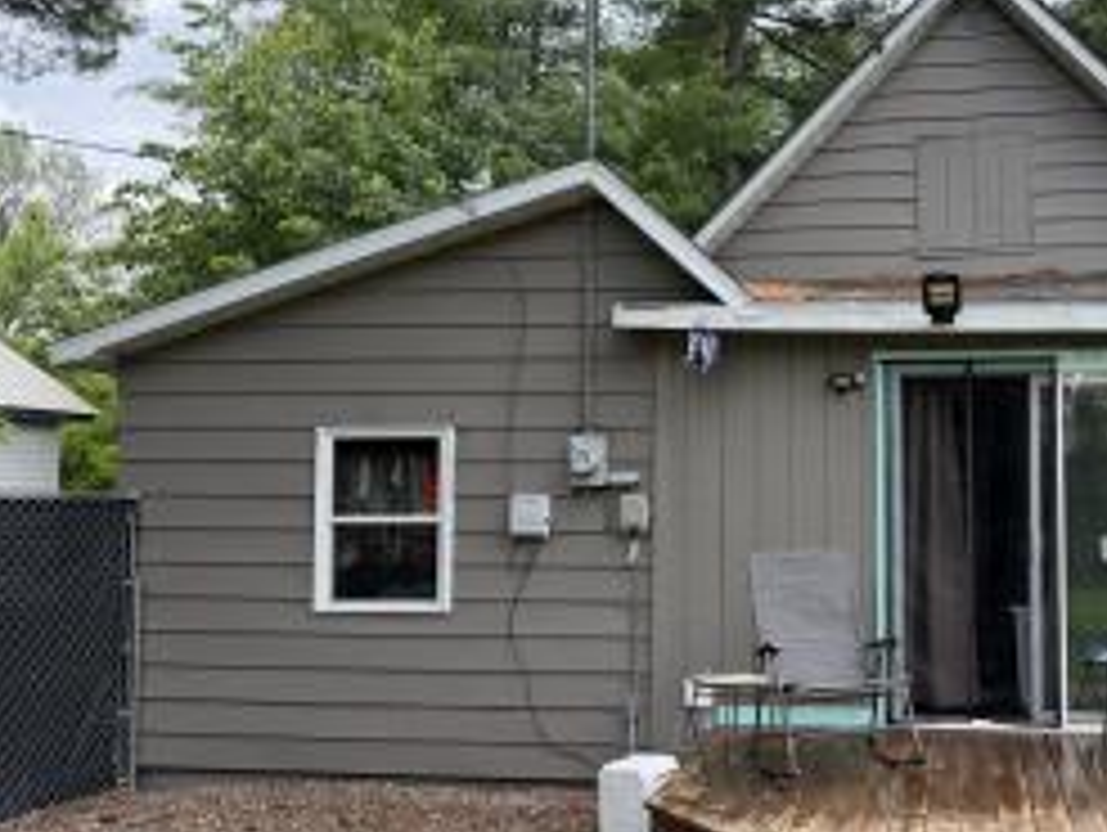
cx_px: 819
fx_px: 1248
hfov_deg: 46.3
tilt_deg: +2.7
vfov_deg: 36.9
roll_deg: +0.2
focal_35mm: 39
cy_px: 436
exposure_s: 1/708
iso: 100
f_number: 1.78
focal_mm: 6.76
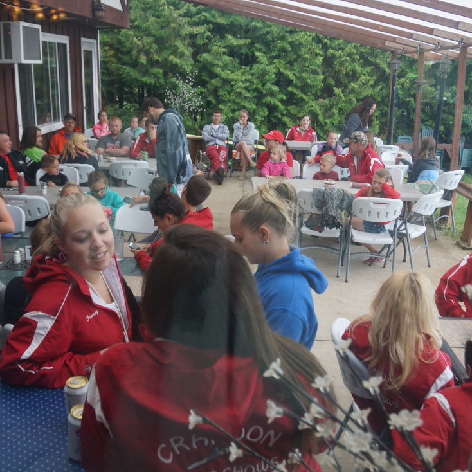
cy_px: 233
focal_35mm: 35
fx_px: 540
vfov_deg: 47.2
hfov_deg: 47.2
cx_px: 218
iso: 640
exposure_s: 1/60
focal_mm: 18
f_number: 4
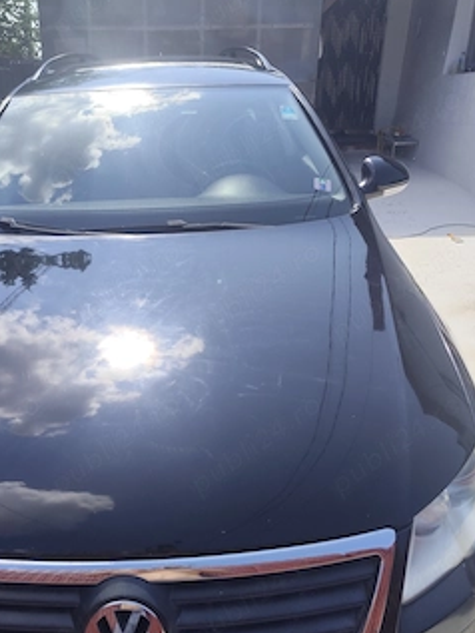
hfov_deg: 47.9
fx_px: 530
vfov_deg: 61.6
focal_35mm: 29
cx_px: 186
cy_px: 325
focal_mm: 6.14
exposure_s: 1/1139
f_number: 1.65
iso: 50
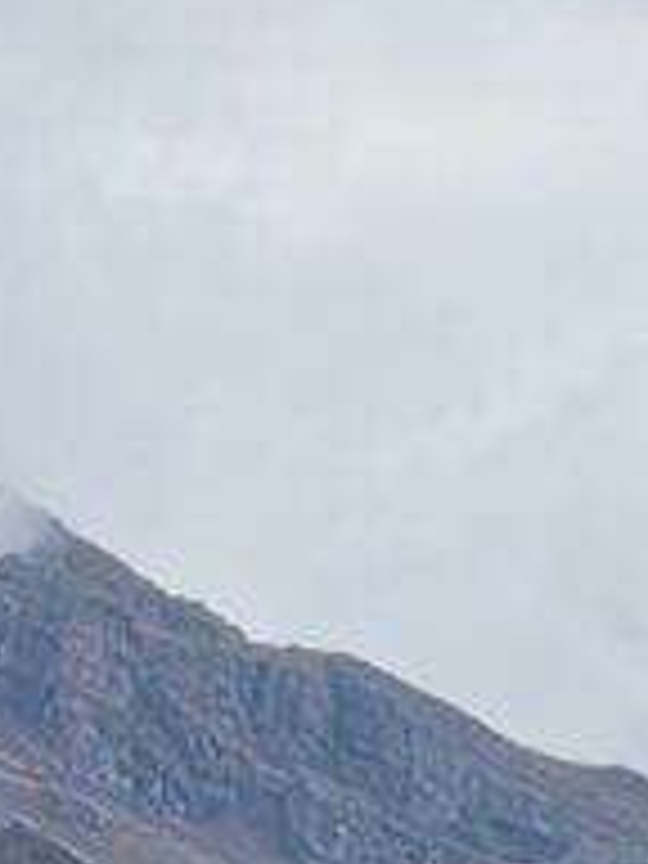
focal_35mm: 639
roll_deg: +0.0
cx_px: 184
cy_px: 1917
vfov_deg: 3.1
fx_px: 15949
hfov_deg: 2.3
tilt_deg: +0.3
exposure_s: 1/605
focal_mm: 15.66
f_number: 2.8
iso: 50
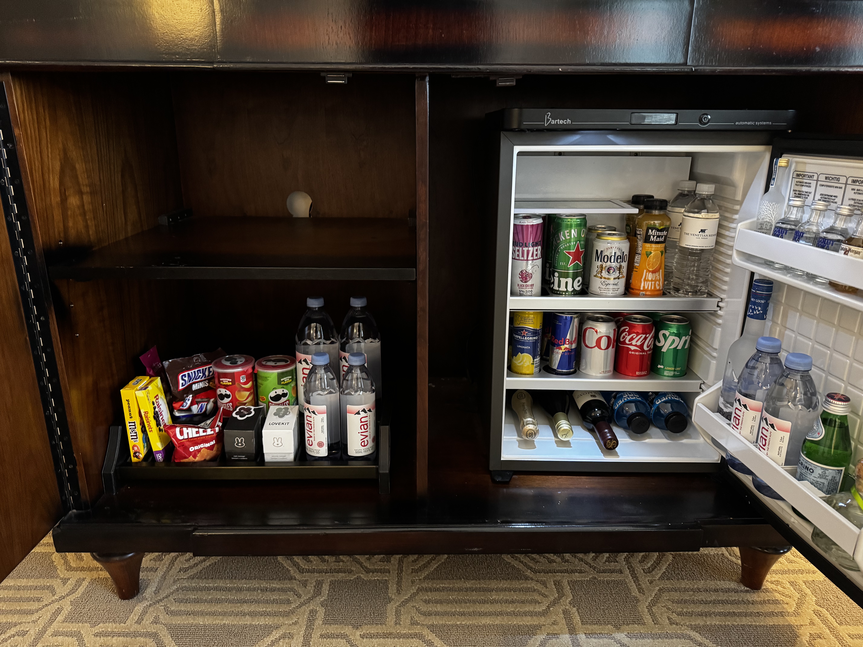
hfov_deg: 71.6
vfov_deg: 56.8
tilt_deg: -18.4
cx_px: 432
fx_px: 598
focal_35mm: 24
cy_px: 324
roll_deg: -0.8
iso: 800
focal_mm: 6.76
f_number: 1.78
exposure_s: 1/30
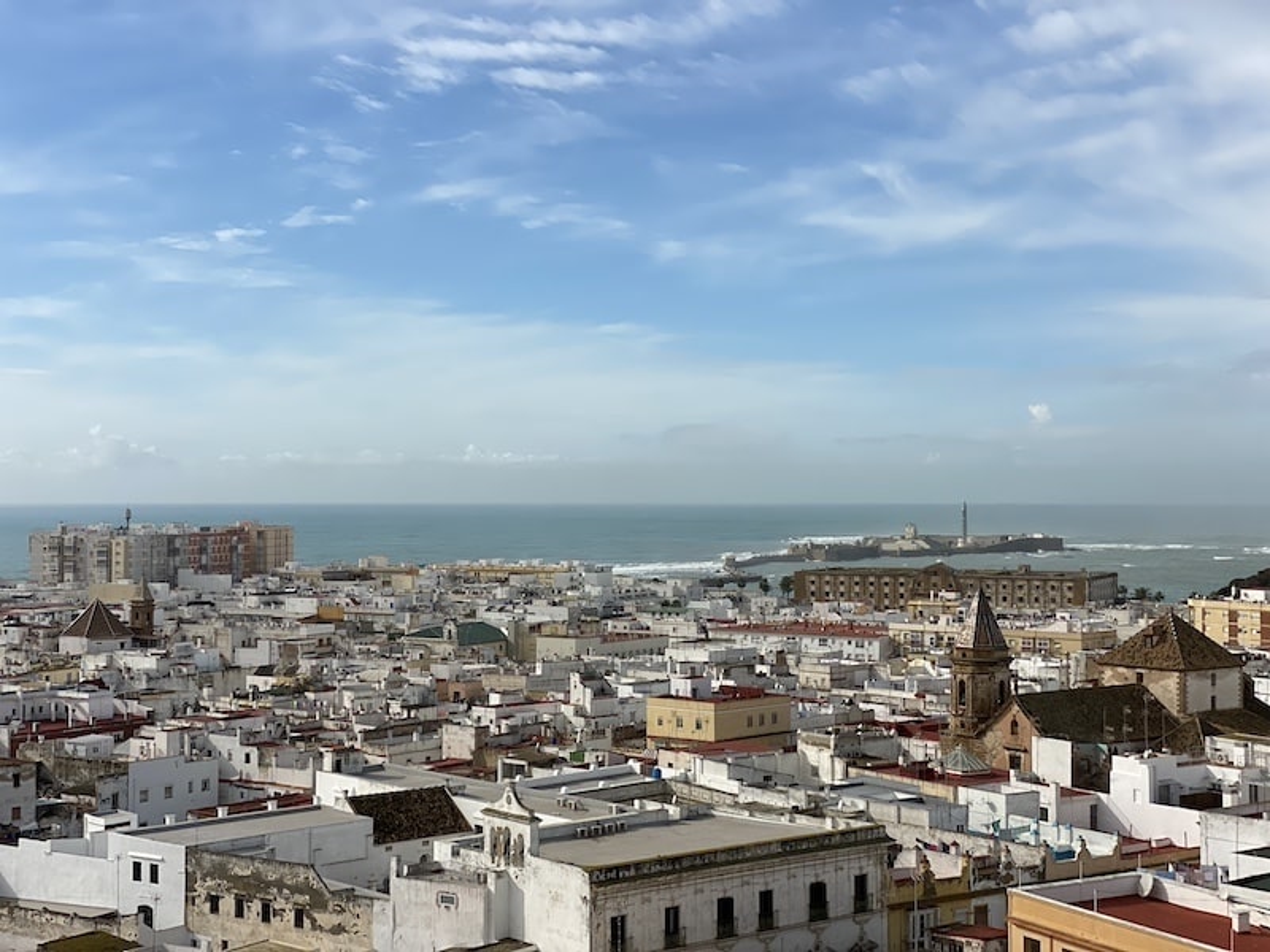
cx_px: 635
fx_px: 1908
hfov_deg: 36.8
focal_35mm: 52
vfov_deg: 28.0
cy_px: 476
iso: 20
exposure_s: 1/2817
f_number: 2
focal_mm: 6
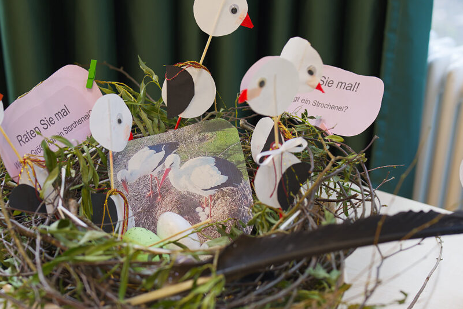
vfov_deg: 21.3
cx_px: 180
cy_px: 168
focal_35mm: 64
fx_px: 823
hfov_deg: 31.3
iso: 125
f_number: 2.8
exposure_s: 1/60
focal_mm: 50
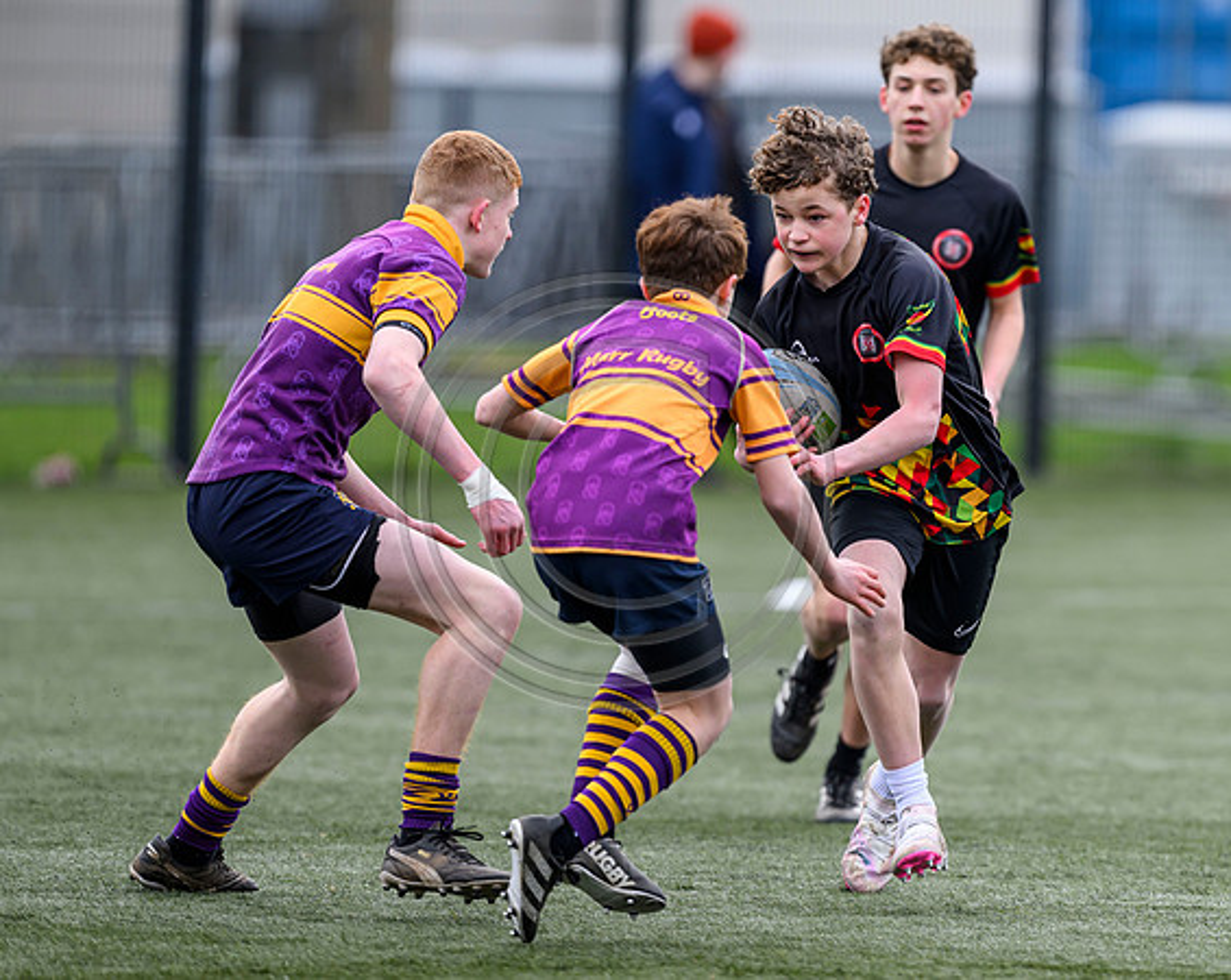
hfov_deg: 3.4
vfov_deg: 2.7
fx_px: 20434
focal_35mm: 562
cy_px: 524
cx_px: 920
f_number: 3.5
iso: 500
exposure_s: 1/1600
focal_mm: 400
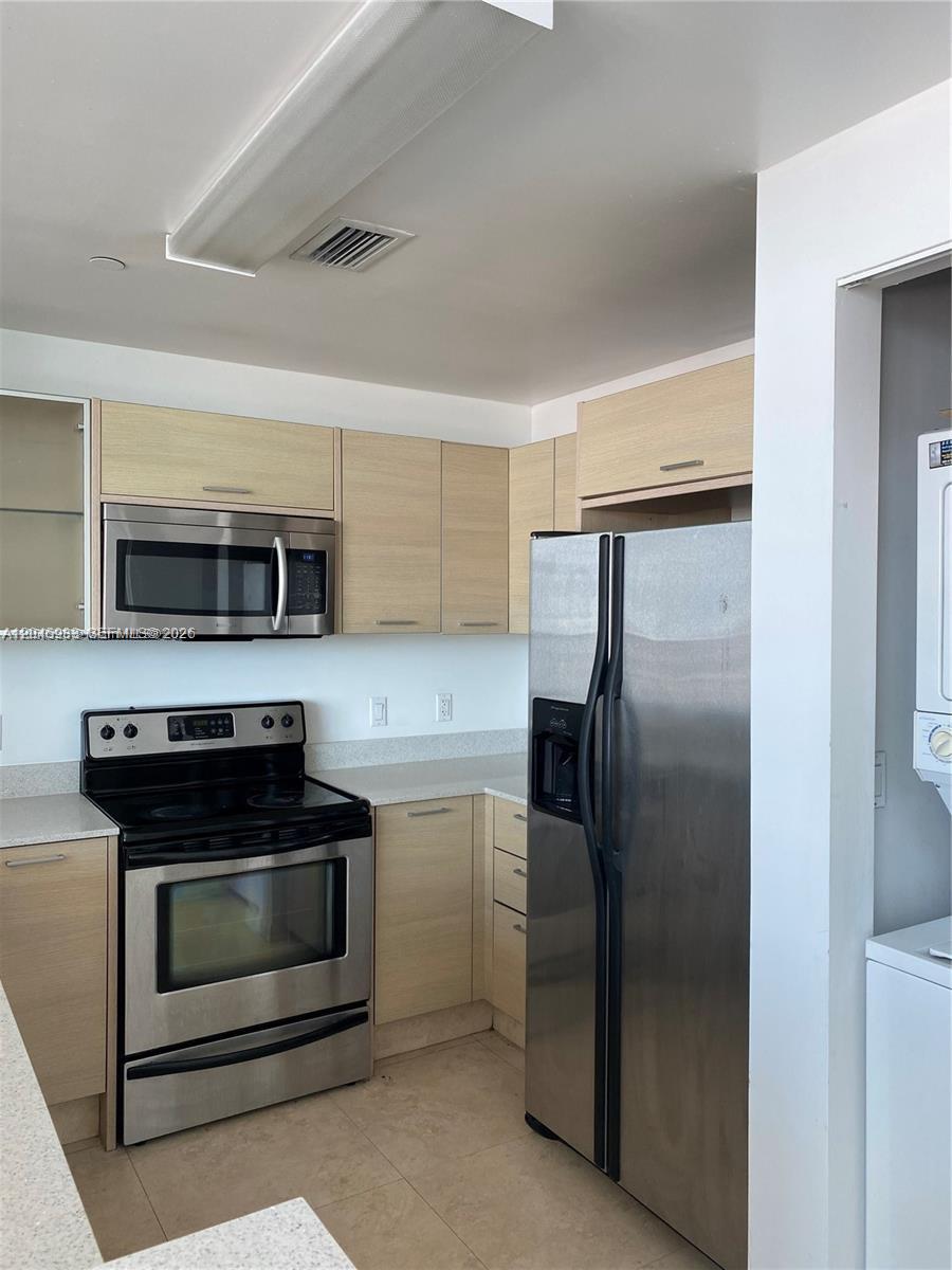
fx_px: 953
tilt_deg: -0.1
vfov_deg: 67.3
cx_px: 476
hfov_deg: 53.1
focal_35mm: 26
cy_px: 635
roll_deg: -0.6
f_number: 1.8
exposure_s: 1/122
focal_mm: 4.25
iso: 80
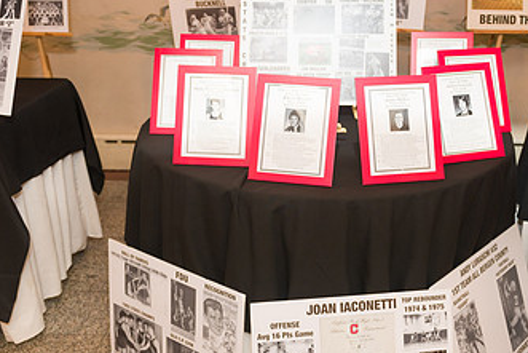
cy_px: 156
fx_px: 616
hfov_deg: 46.2
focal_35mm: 42
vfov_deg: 31.9
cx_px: 306
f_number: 3.2
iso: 1000
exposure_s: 1/125
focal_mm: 24
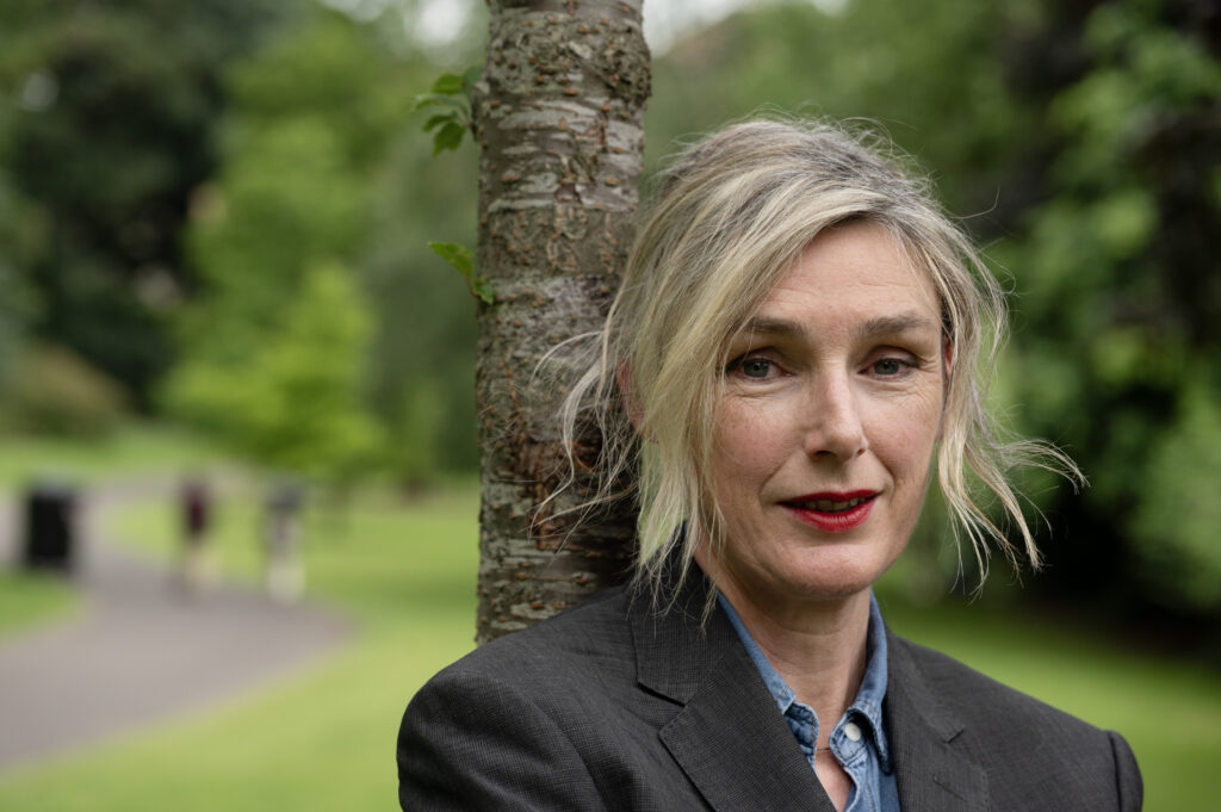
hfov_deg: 22.4
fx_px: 3084
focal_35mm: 91
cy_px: 406
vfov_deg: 15.0
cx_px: 610
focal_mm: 91
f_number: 5
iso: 400
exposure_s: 1/400
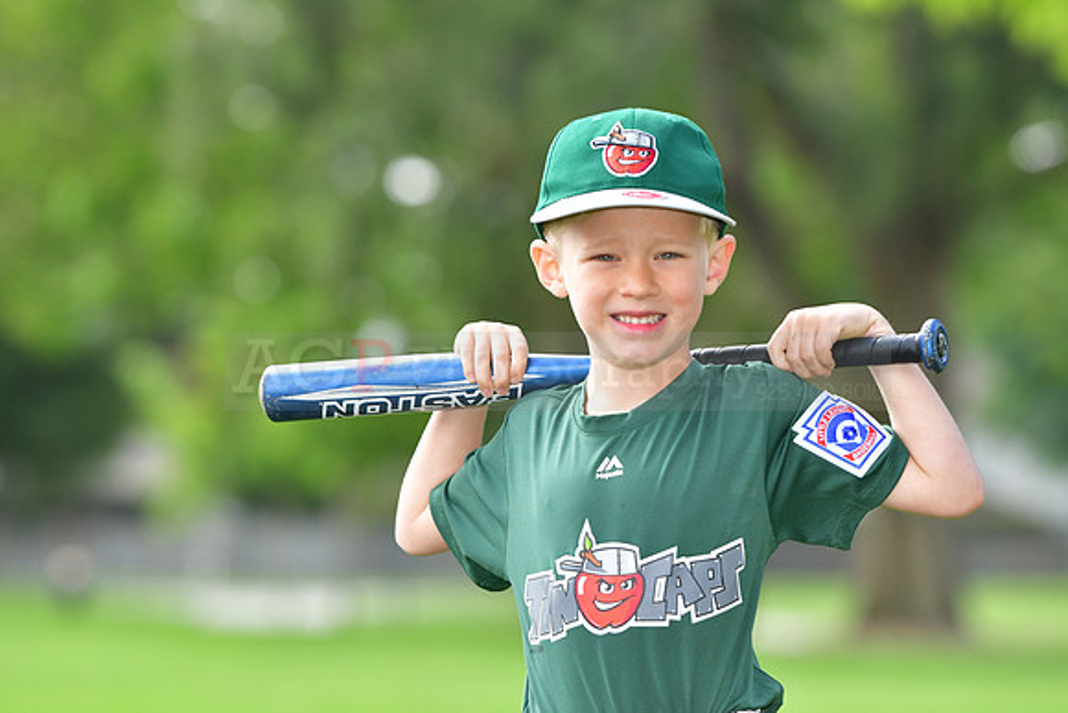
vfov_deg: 6.3
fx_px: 6454
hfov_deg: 9.5
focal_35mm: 218
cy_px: 356
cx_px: 534
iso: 500
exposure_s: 1/1250
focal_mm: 145
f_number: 4
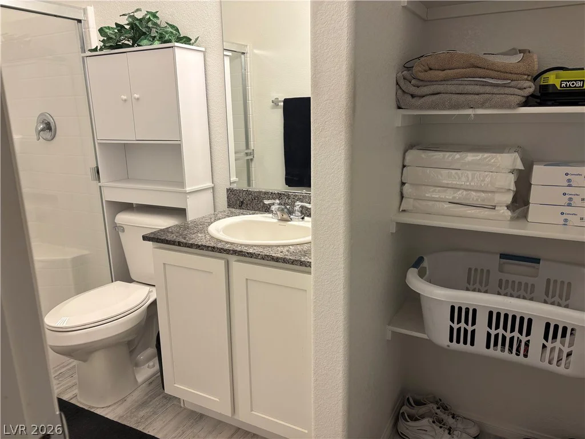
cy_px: 220
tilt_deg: -14.6
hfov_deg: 67.3
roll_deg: +1.6
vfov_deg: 53.1
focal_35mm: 26
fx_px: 439
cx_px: 292
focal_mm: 5.96
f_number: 1.6
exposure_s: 1/60
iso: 100
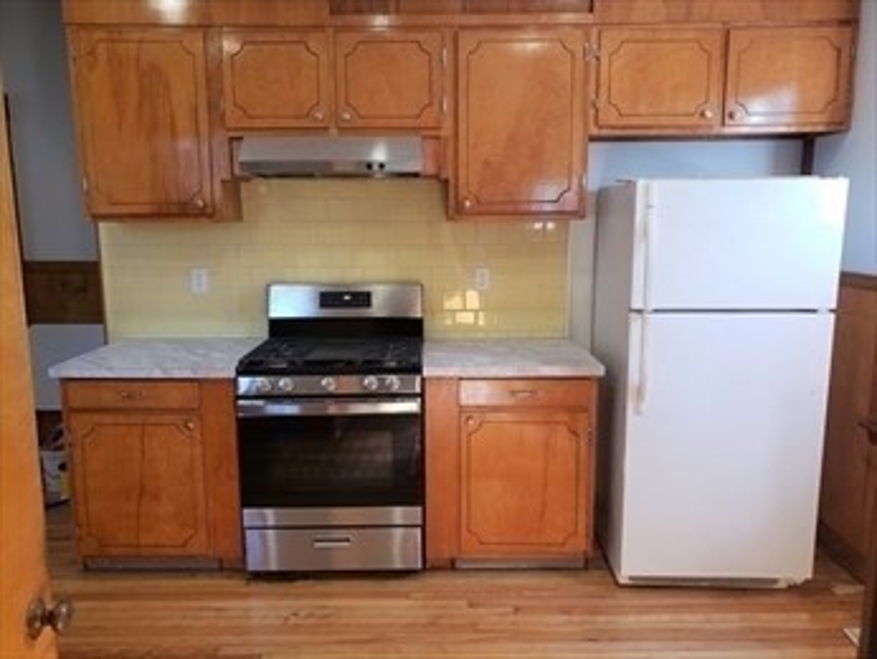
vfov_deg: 53.1
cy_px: 330
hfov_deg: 67.3
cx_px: 438
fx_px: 659
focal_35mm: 26
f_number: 2.4
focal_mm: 4.3
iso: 125
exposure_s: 1/60
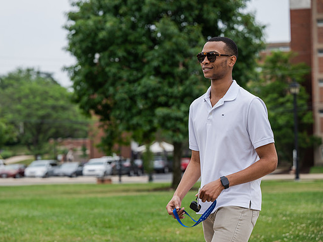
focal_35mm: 93
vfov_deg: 15.9
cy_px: 121
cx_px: 147
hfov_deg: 21.1
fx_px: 867
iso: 125
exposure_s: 1/800
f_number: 3.5
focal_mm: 85
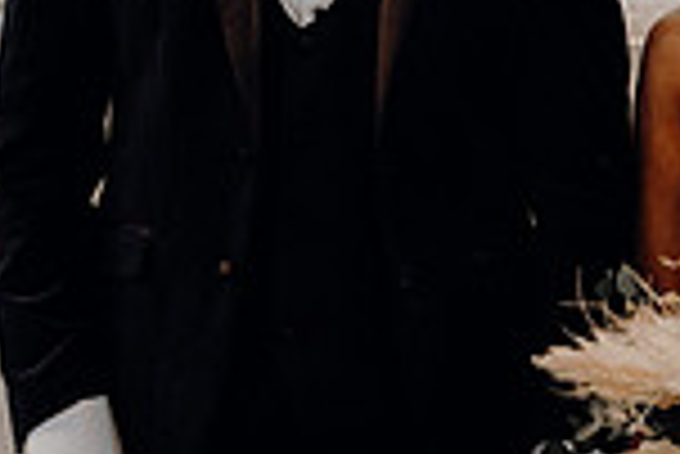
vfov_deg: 6.4
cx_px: 518
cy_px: 155
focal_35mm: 215
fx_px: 4065
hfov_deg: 9.5
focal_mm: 56
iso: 3200
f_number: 3.5
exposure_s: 1/160
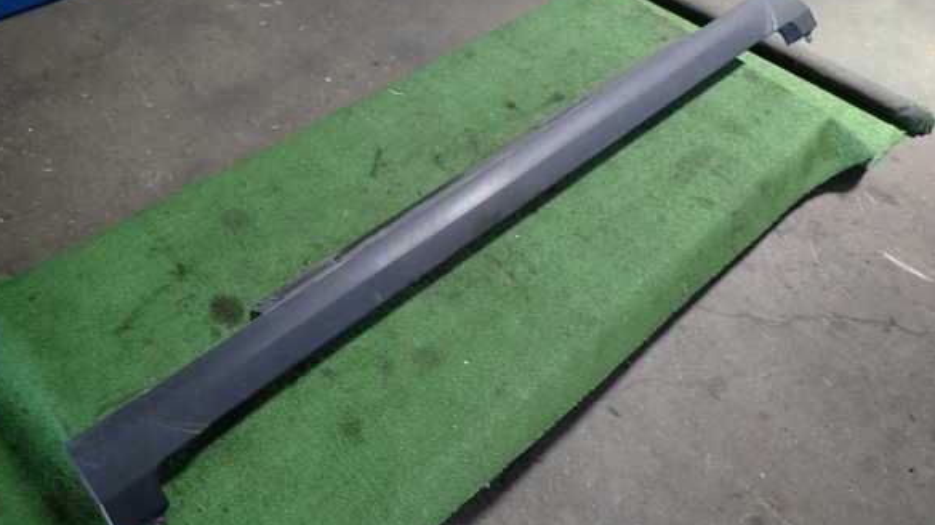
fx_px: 694
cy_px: 288
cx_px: 458
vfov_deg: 41.4
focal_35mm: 28
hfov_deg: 67.9
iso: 200
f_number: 2
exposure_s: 1/50
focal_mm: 4.5
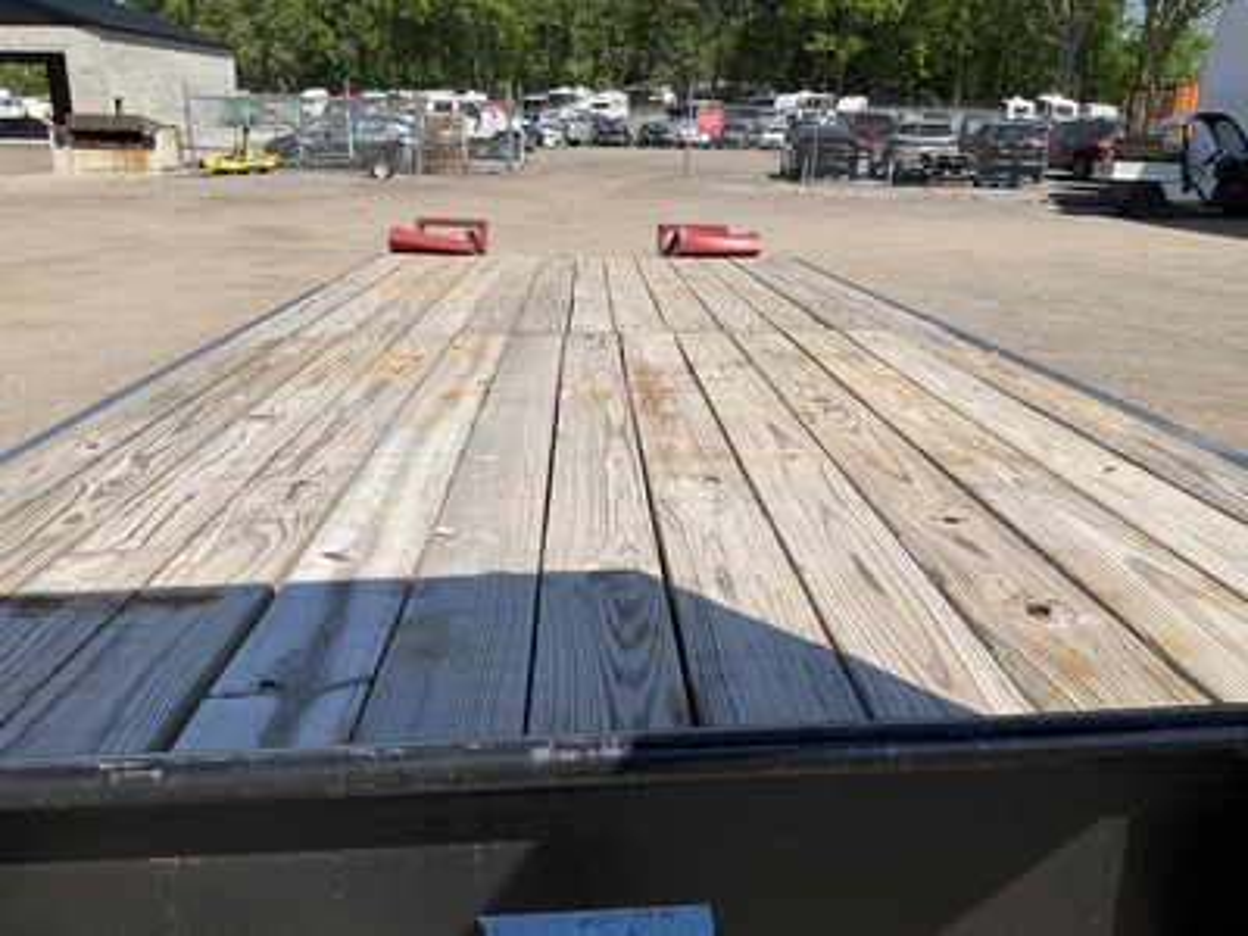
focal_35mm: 29
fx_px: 1046
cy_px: 468
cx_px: 624
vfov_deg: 48.2
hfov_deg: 61.7
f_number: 1.8
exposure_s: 1/1912
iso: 25
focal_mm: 3
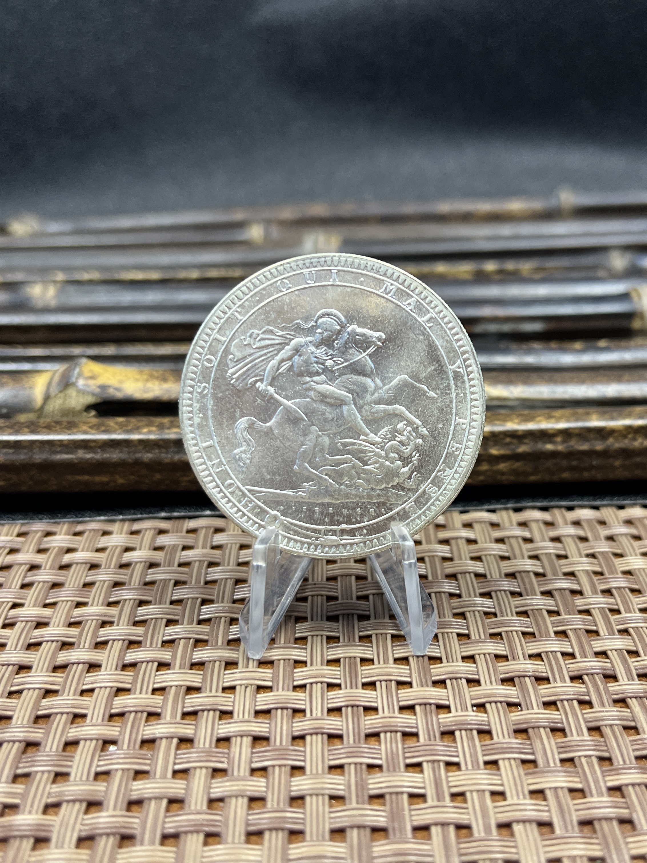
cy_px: 432
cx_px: 324
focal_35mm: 26
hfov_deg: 53.1
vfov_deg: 67.3
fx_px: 648
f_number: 1.6
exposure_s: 1/104
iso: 125
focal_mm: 5.1
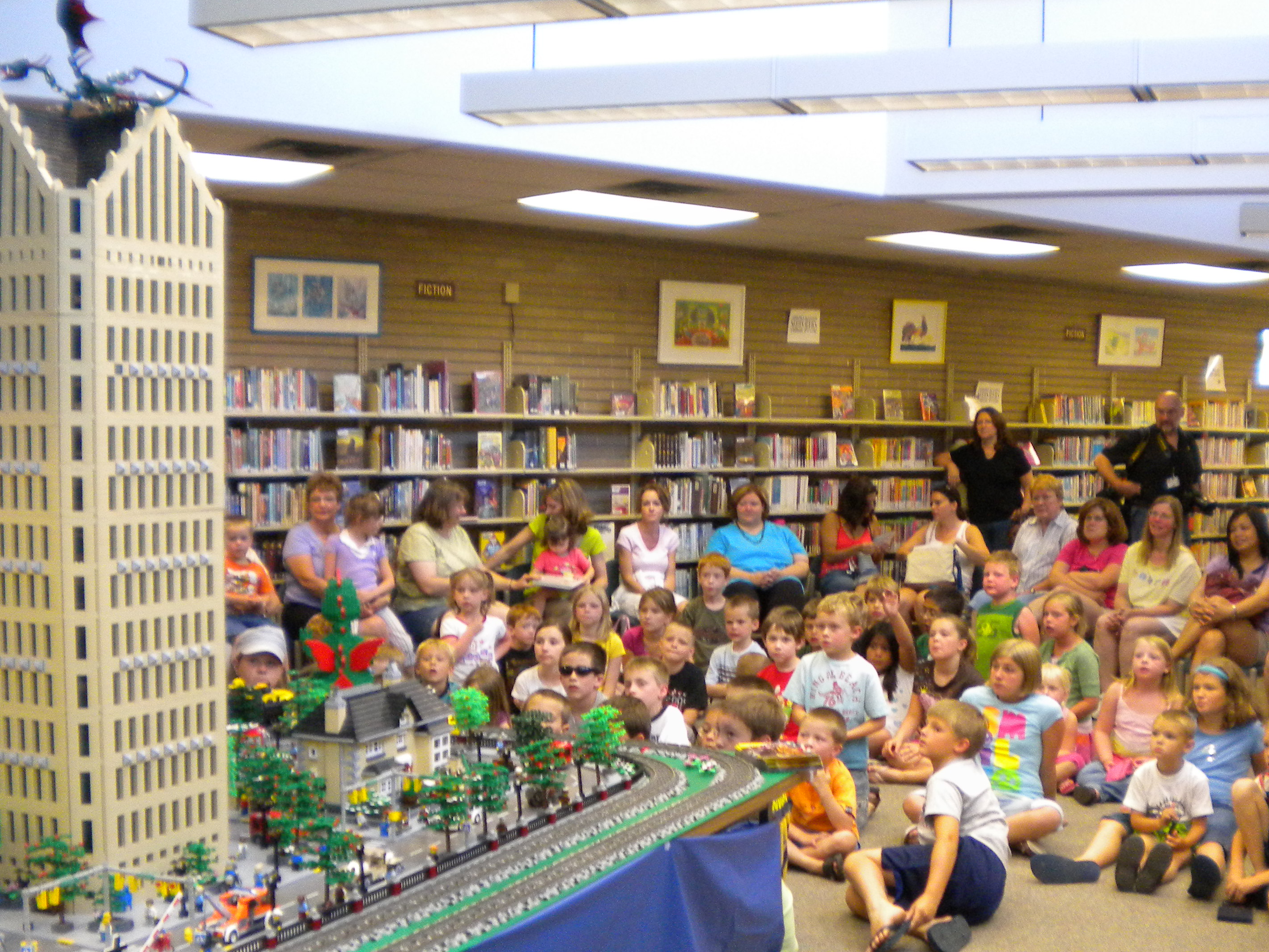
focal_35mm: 45
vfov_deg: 32.0
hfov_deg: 41.9
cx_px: 744
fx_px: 1650
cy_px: 605
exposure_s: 1/52.8
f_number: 3.1
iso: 370
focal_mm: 6.3
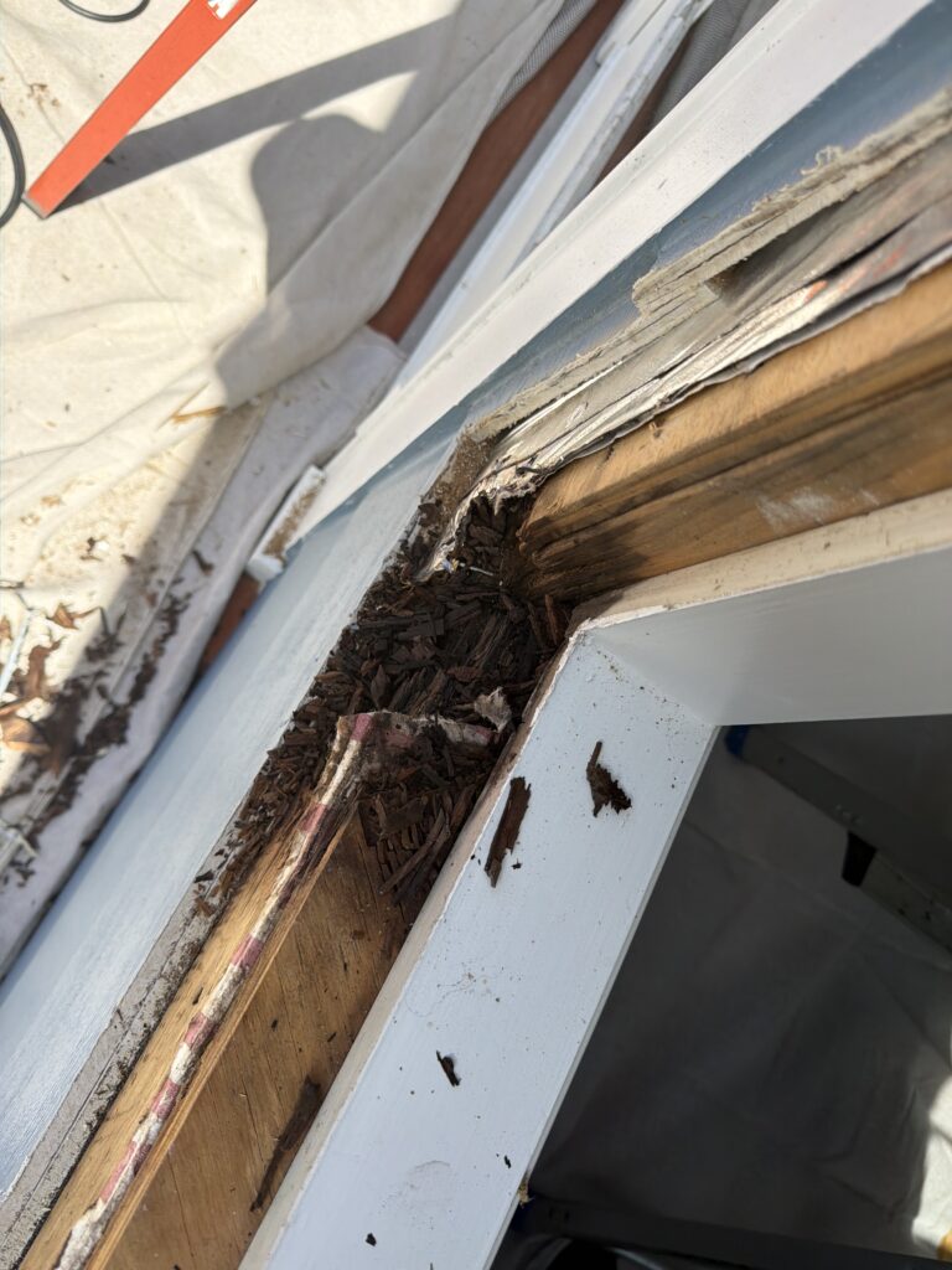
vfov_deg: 71.6
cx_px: 476
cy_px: 635
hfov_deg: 56.8
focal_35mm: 24
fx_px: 880
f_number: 1.78
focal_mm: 6.76
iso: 80
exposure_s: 1/2801
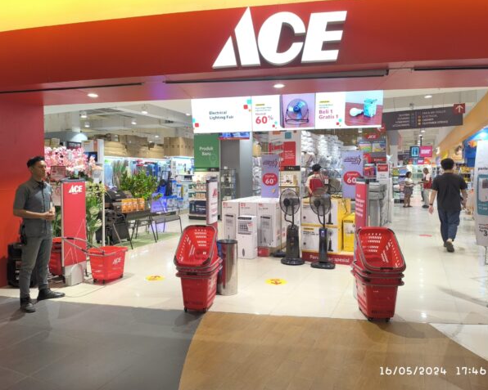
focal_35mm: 25
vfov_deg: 56.8
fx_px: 361
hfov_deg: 68.1
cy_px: 188
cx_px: 233
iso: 800
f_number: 1.65
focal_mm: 6.14
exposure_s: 1/99.9
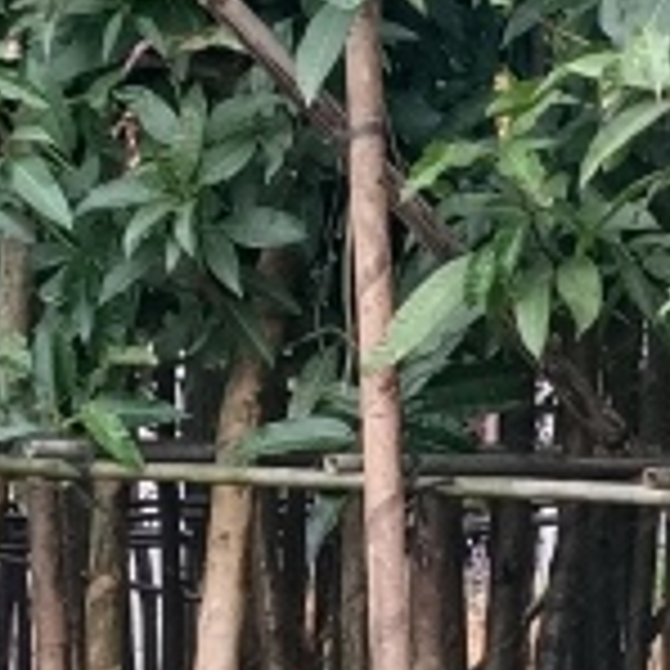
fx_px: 3591
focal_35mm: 164
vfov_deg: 10.7
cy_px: 402
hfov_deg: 10.6
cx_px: 625
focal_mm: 4.05
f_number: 1.8
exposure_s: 1/50
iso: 501
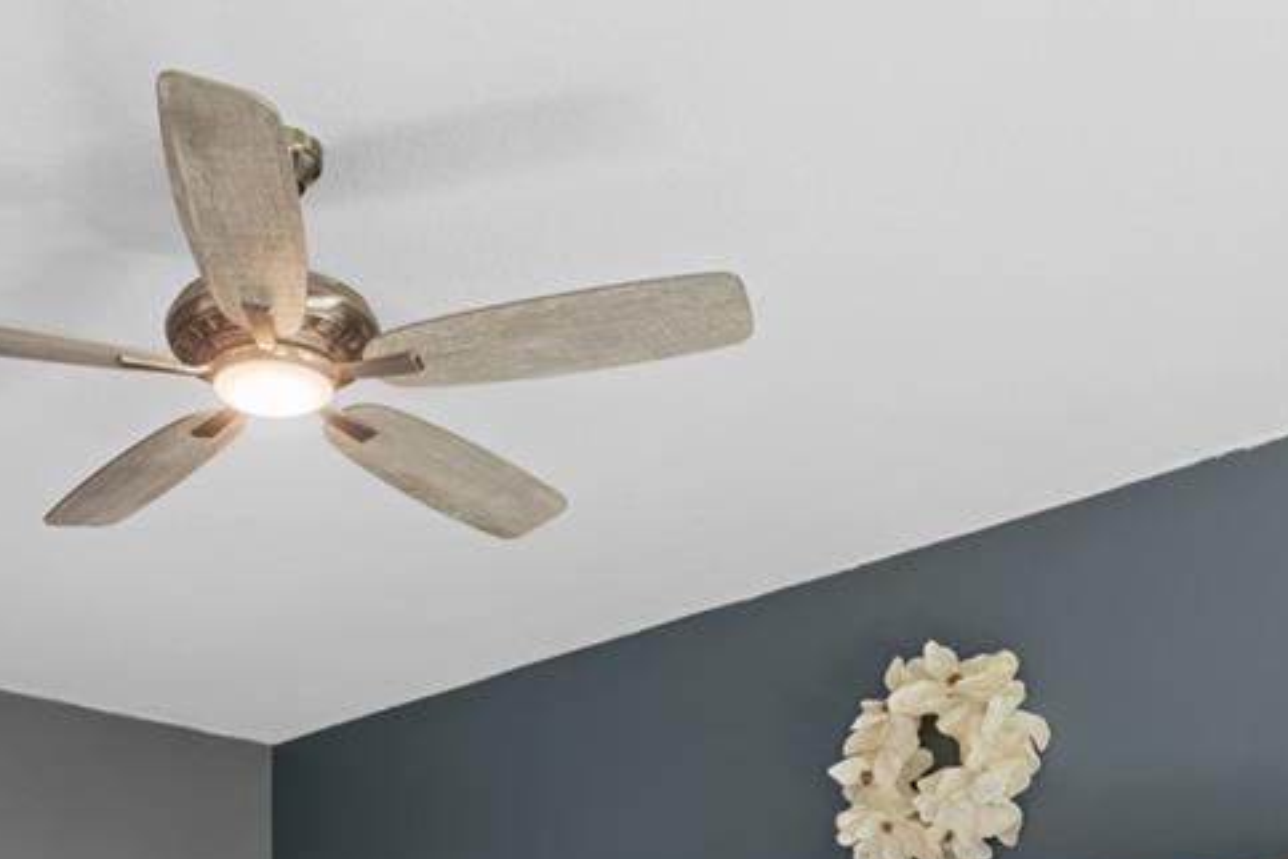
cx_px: 491
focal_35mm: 53
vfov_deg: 21.4
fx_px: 1896
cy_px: 1291
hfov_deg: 37.3
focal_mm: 16
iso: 200
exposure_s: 1/1.25
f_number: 8
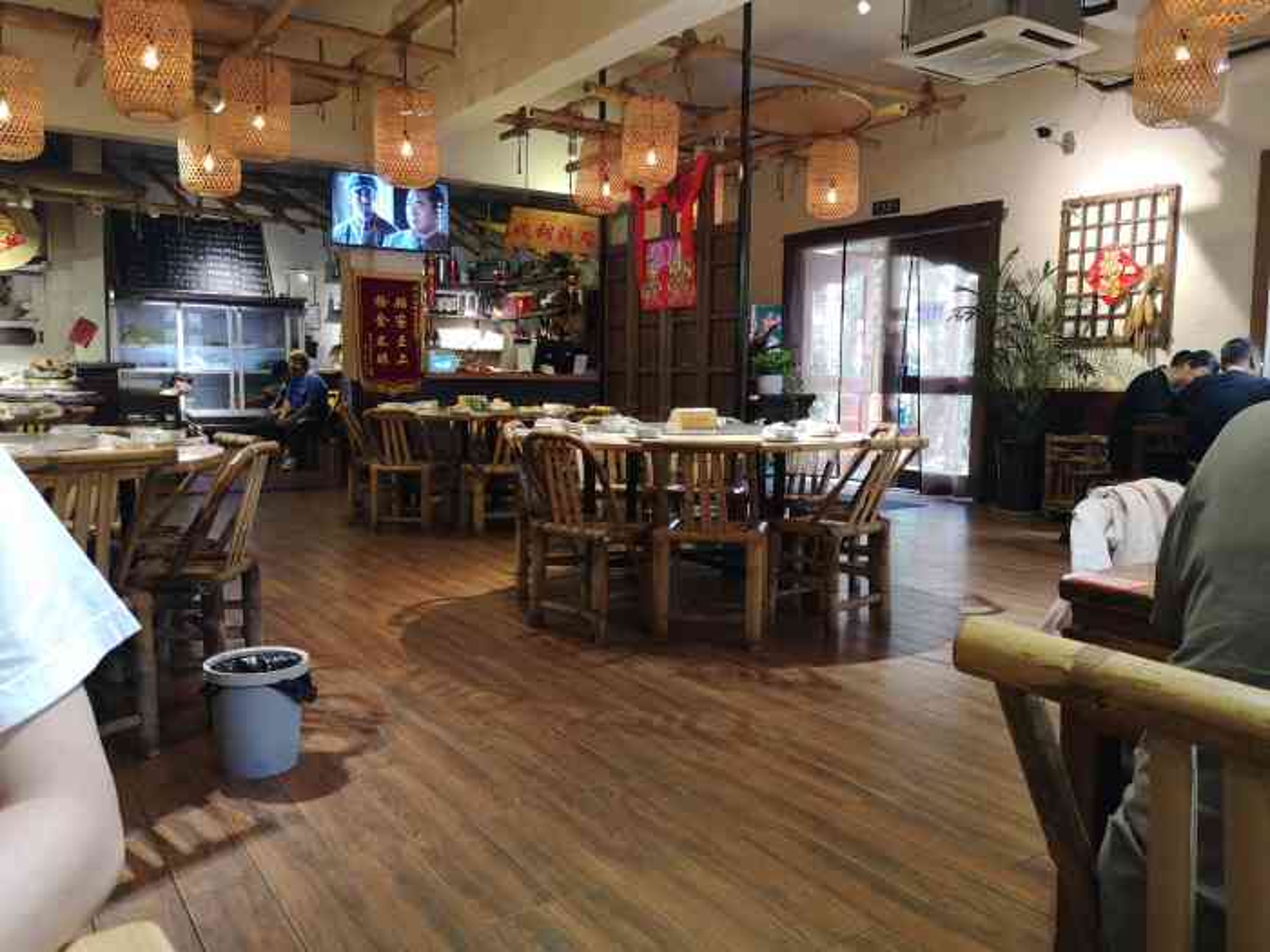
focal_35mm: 27
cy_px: 476
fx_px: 991
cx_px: 635
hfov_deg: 65.3
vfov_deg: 51.4
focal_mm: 3.95
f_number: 1.8
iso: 200
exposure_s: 1/50
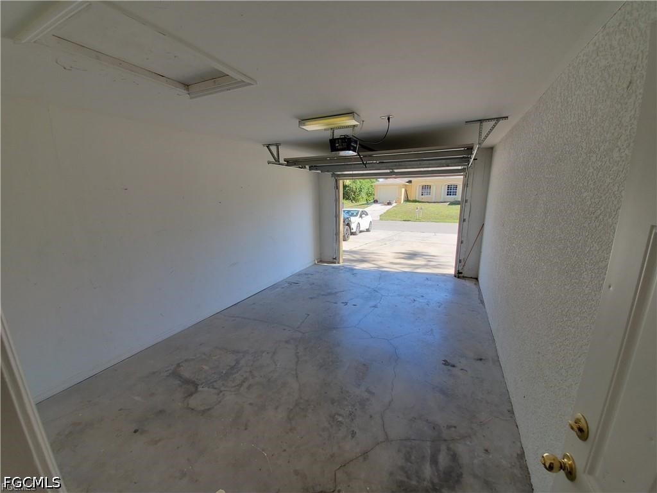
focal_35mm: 13
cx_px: 328
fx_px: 247
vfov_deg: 89.9
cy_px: 246
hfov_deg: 106.2
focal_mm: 1.8
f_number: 2.2
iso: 50
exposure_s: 1/200
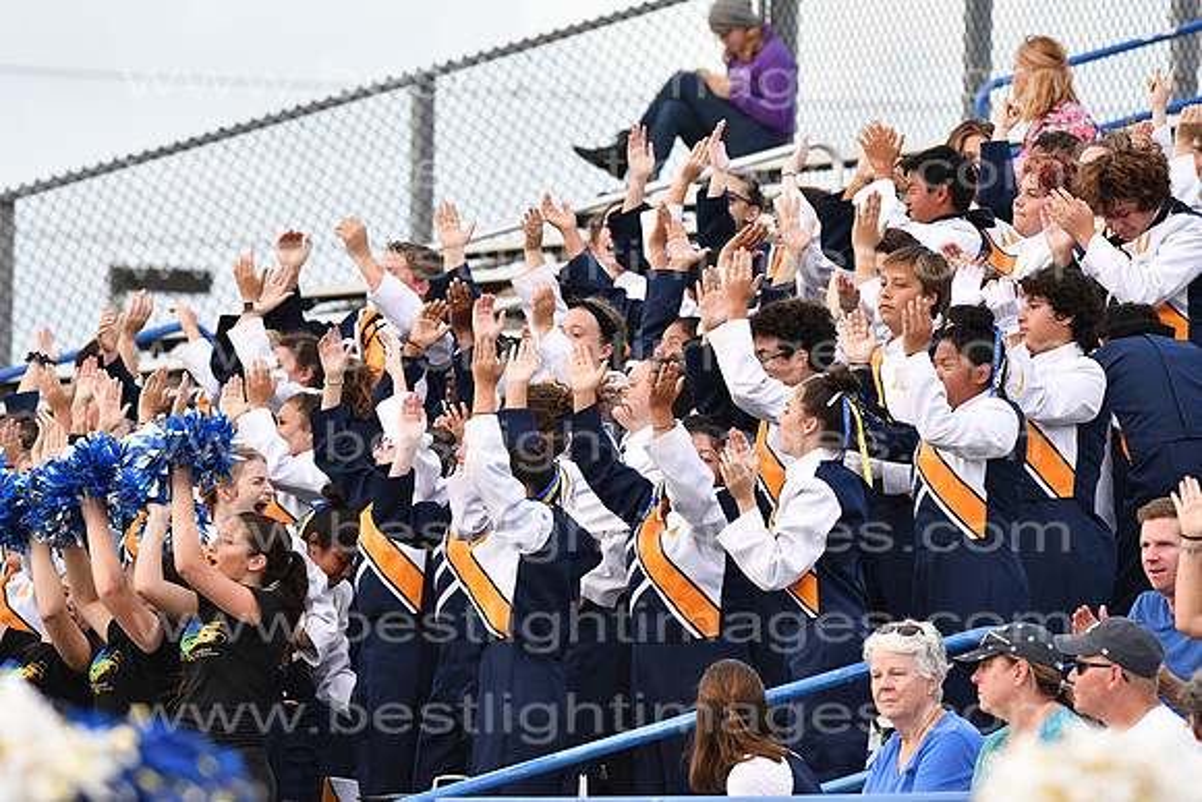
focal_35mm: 450
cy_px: 401
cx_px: 601
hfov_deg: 4.6
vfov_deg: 3.1
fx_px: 15028
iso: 3200
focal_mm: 300
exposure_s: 1/800
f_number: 5.6
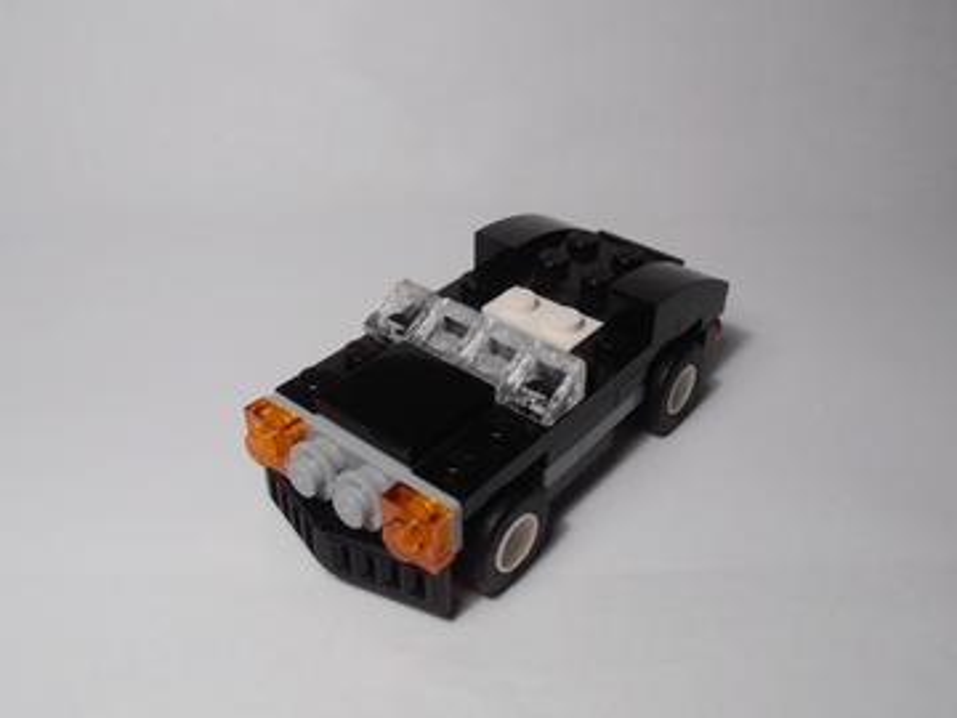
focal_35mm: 37
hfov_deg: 50.1
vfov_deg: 38.7
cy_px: 359
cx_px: 478
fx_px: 1023
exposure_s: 1/80
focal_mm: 6.61
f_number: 3.9
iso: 80
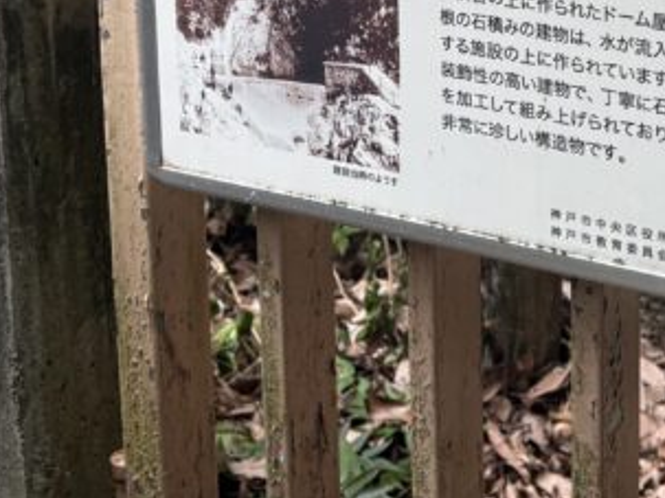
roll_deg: +1.3
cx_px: 463
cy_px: -195
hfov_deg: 22.1
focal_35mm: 88
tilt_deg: -10.9
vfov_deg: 15.7
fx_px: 1690
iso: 50
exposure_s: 1/157
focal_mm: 5.96
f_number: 1.6
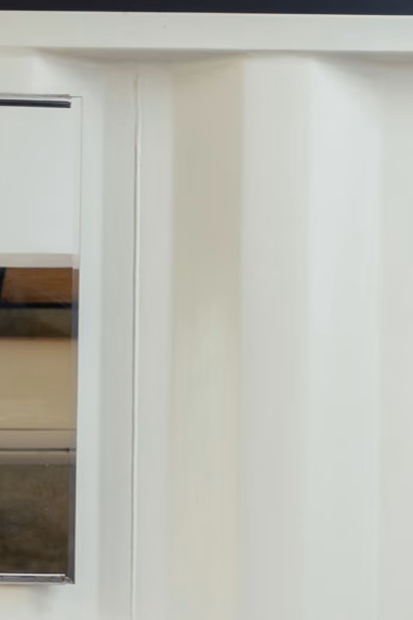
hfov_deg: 7.4
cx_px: -68
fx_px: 3153
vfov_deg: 10.8
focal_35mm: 183
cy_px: 956
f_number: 8
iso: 100
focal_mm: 41
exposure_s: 1/3
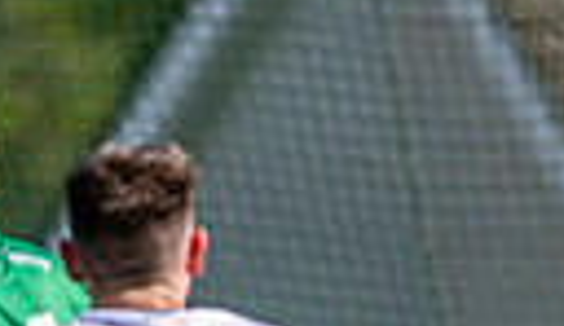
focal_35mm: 2301
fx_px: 34644
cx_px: 1200
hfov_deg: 0.9
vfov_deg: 0.5
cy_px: 816
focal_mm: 300
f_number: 2.8
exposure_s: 1/2500
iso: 125
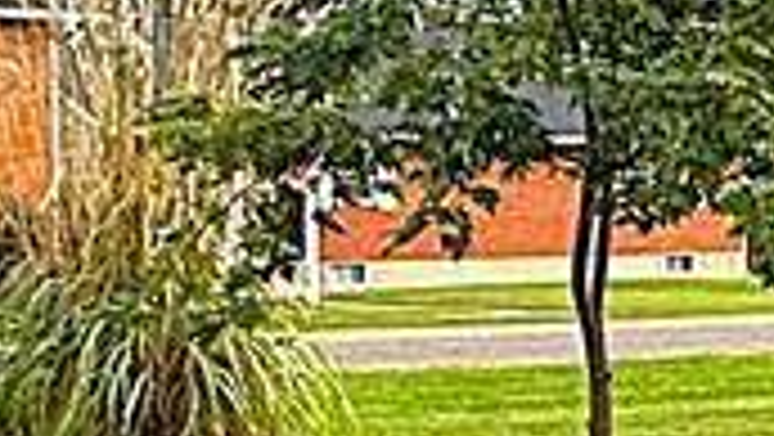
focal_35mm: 117
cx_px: 1935
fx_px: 2403
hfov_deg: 13.1
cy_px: 225
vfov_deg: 10.4
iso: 25
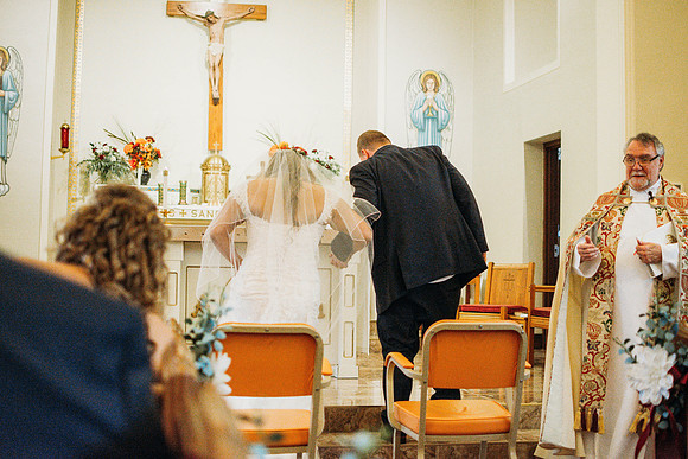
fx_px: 1004
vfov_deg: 25.8
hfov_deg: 37.8
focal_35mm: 52
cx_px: 344
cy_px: 230
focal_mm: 35
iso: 500
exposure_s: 1/1000
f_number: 1.8
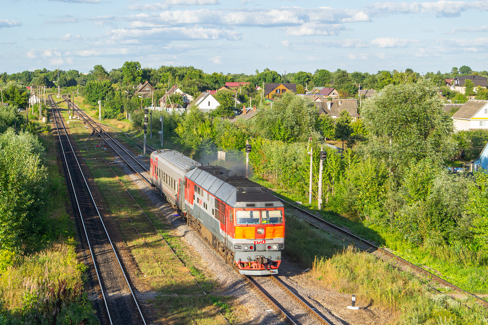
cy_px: 162
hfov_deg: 40.3
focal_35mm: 49
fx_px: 664
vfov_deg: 27.5
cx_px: 242
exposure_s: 1/500
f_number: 11
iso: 800
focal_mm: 32
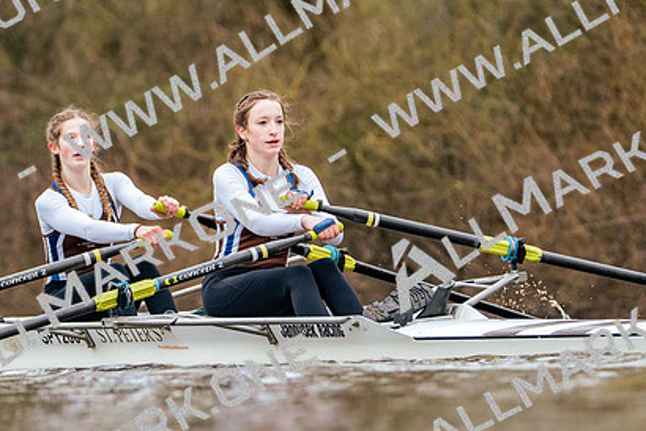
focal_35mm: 520
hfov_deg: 4.0
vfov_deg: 2.6
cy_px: 164
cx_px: 257
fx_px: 9337
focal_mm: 368
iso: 4000
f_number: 6.3
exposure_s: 1/1600
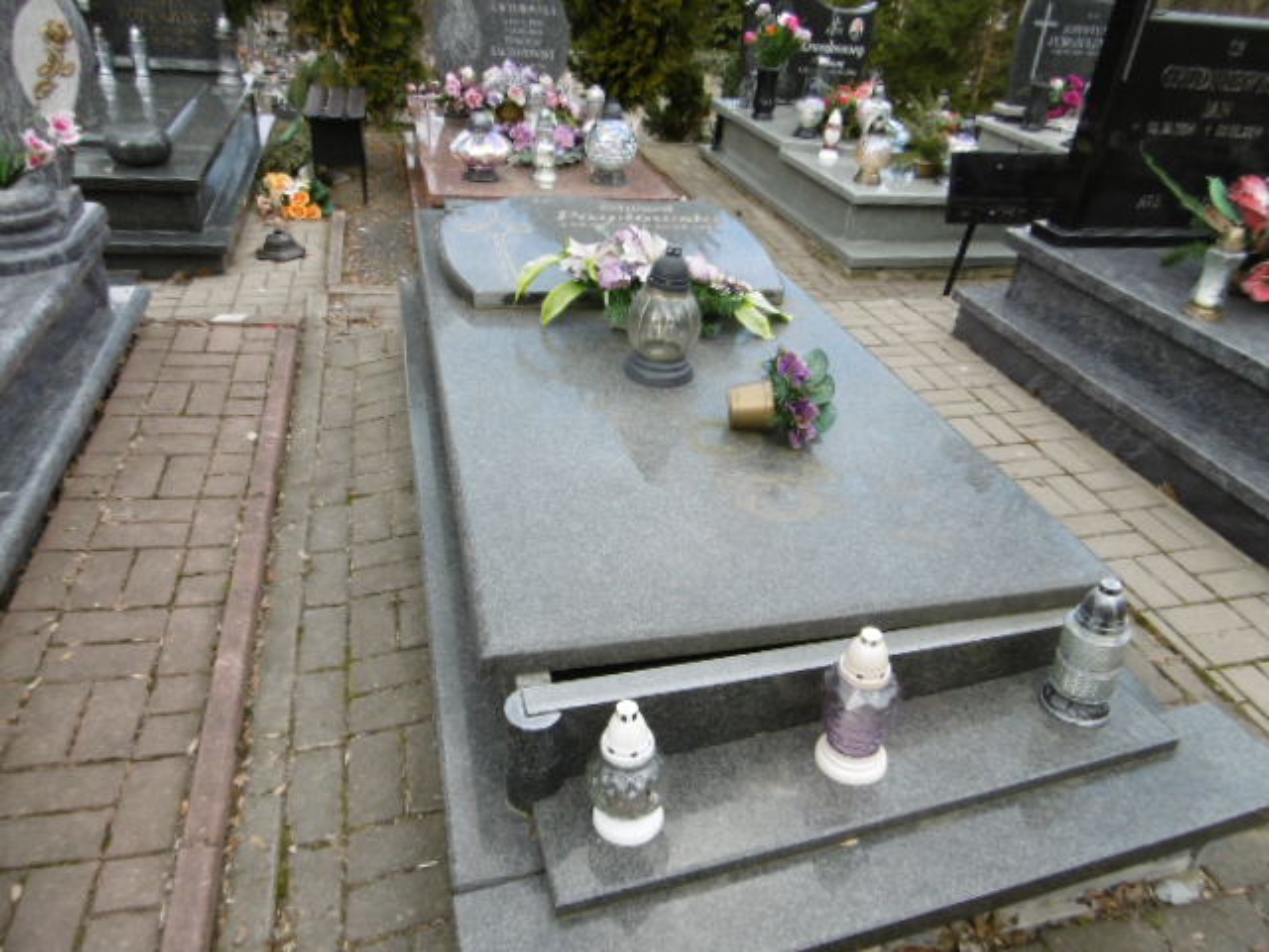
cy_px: 476
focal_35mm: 24
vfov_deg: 56.8
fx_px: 880
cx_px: 634
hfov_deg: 71.6
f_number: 3.1
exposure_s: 1/160
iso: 100
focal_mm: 4.3
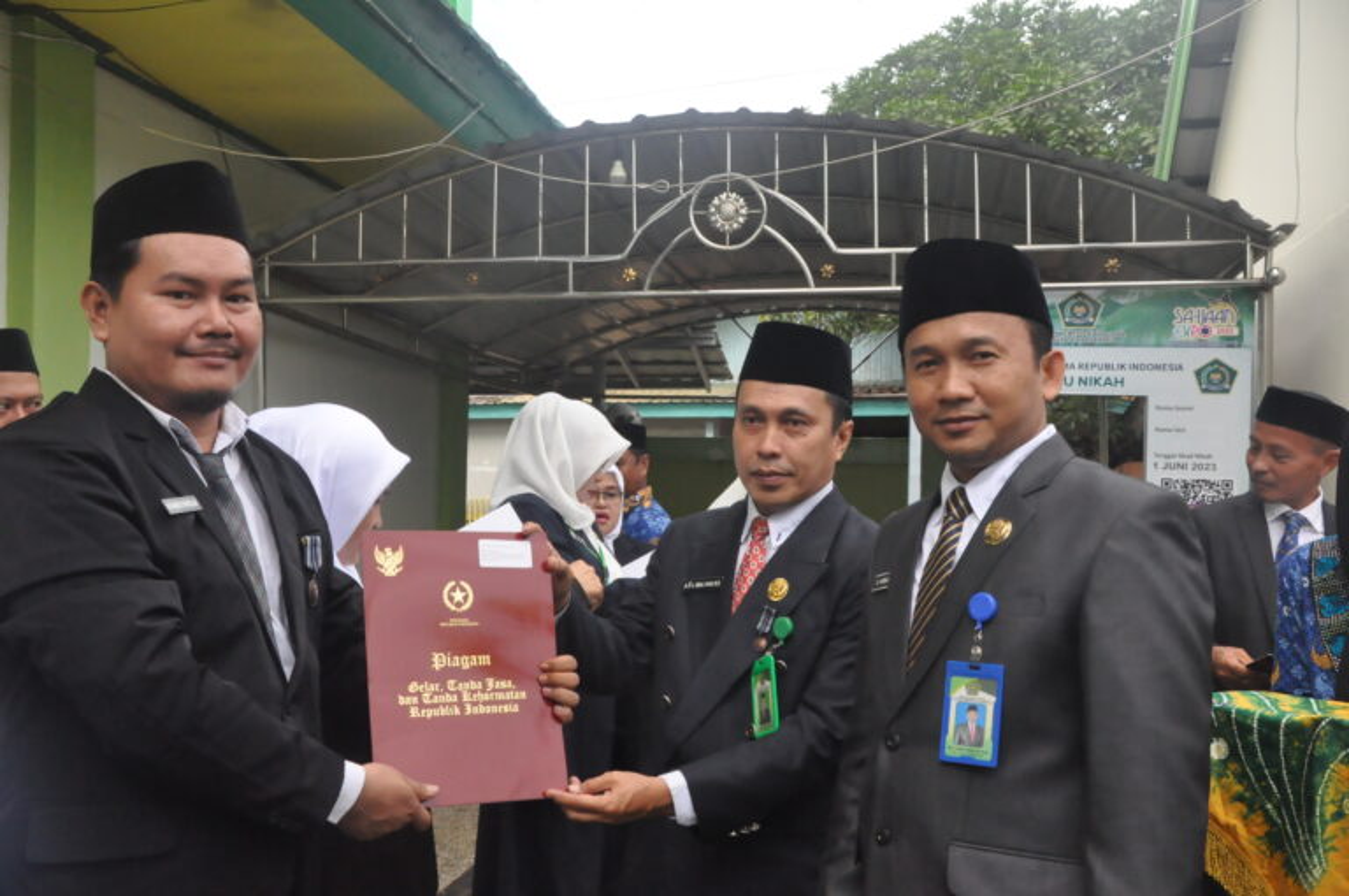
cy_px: 448
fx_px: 1460
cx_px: 674
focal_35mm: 39
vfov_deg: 34.1
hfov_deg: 49.6
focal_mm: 26
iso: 2500
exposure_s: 1/500
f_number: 11
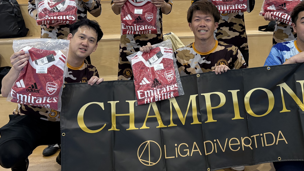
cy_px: 41
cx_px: 191
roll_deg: +1.0
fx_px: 395
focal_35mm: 49
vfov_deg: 24.1
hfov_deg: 41.8
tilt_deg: -6.5
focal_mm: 5.96
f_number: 1.6
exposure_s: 1/100
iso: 250
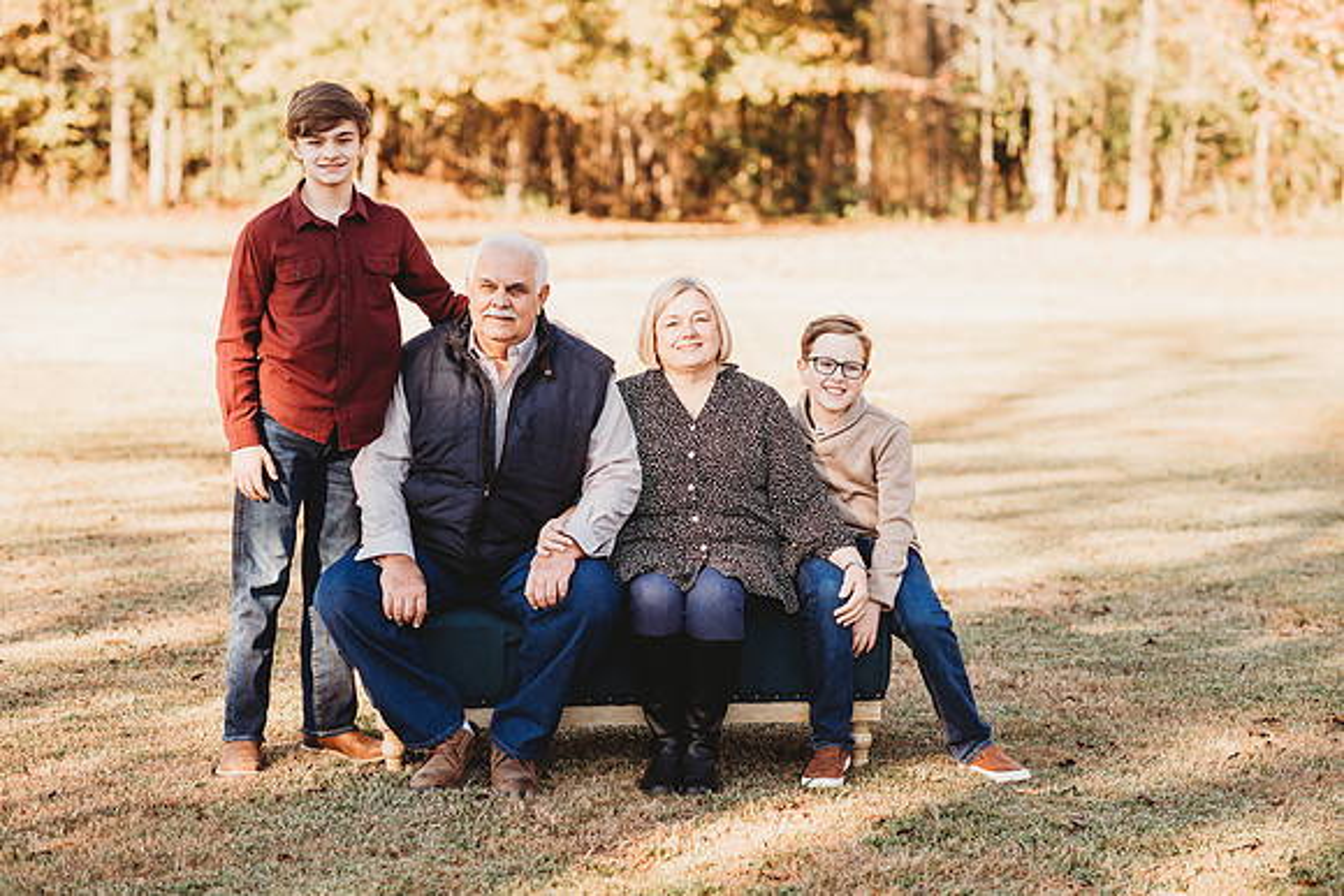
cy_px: 448
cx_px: 672
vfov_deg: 16.1
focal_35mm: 85
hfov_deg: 23.9
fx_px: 3174
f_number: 2.5
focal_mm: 85
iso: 200
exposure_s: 1/640
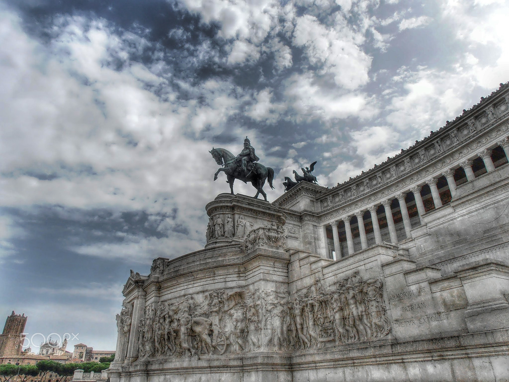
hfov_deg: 71.6
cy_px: 191
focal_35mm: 24
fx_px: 353
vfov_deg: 56.8
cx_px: 254
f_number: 7.9
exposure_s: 1/640
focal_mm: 4.2
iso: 80
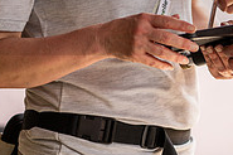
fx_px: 1785
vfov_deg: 4.9
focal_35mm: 276
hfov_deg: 7.4
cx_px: 248
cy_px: -59
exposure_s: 1/400
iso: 100
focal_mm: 85
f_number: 2
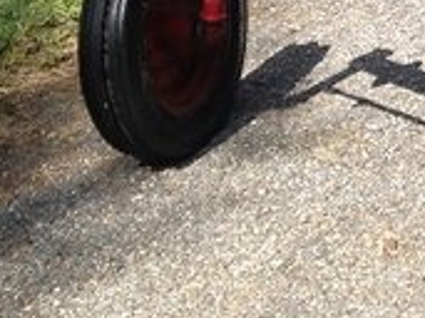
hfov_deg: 13.6
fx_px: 1656
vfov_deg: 10.6
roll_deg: -0.1
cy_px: -163
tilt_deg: -16.3
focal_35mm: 135
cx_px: 666
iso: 50
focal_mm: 4.12
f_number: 2.4
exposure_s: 1/889
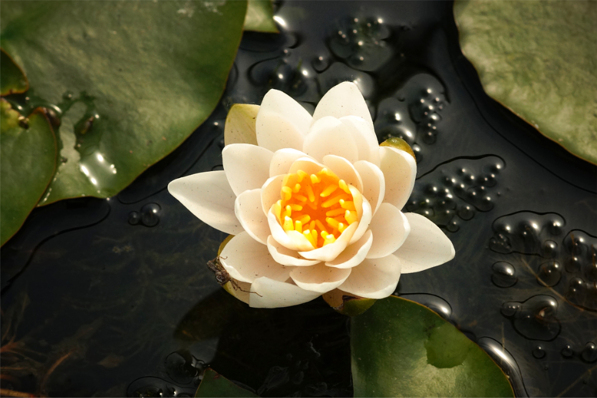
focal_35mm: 150
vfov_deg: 9.1
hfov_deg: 13.7
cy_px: 199
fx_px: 2487
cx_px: 298
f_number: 7.1
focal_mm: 100
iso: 400
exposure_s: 1/1600
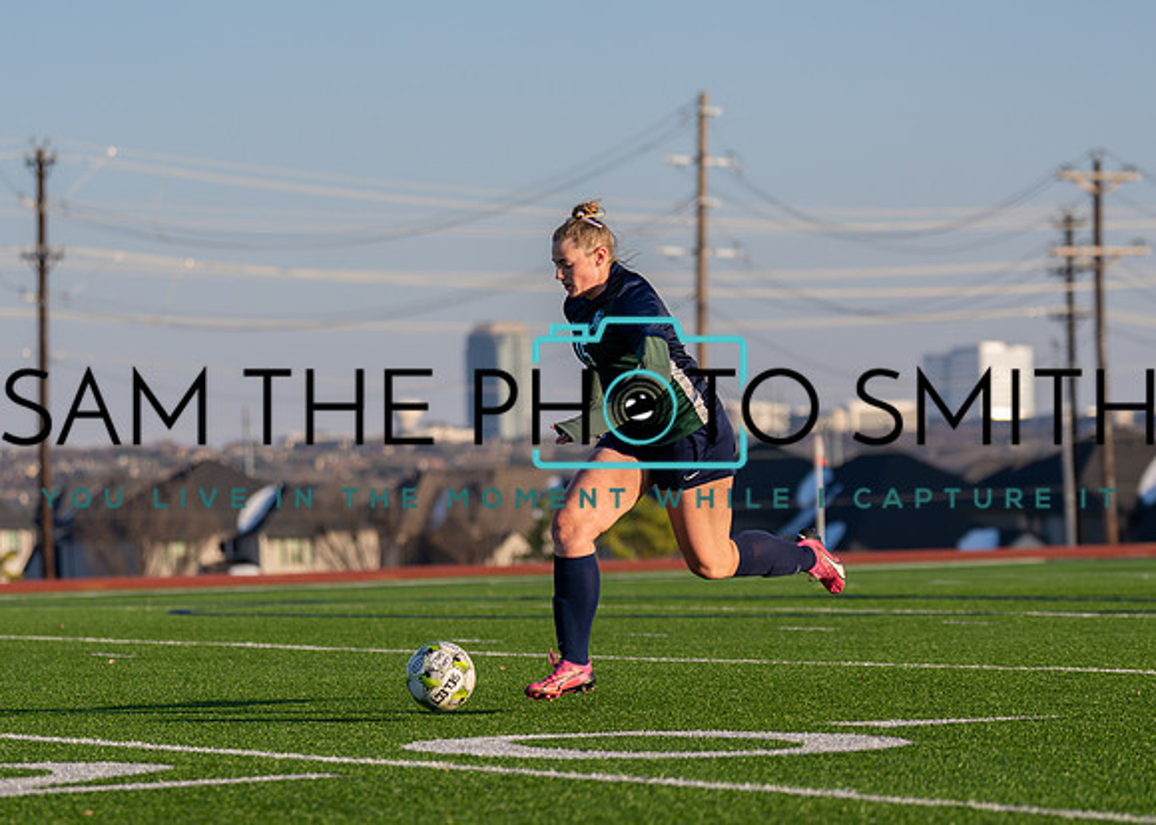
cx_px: 599
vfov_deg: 8.4
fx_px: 5614
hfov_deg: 11.8
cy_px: 481
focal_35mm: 171
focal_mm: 108
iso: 200
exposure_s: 1/3200
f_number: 2.8
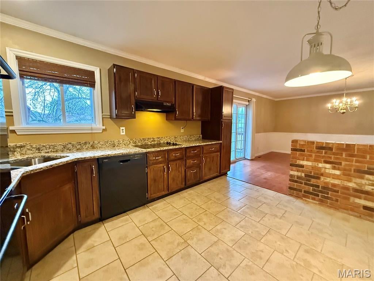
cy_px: 140
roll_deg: +0.5
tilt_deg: -5.0
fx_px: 151
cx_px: 187
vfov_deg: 85.7
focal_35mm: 14
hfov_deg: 102.1
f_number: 2.2
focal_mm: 2.22
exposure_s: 1/60
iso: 800
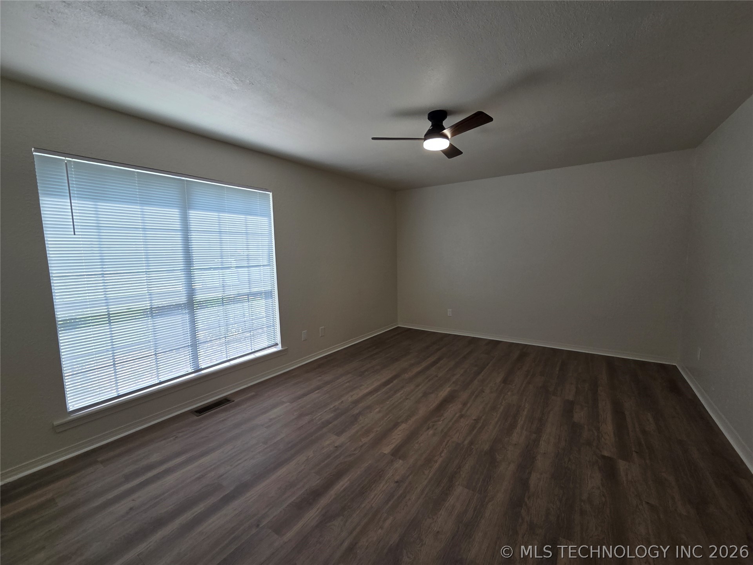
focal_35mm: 13
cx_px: 376
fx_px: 283
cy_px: 282
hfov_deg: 106.2
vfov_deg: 89.9
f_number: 2.2
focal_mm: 2.2
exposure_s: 1/222
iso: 50
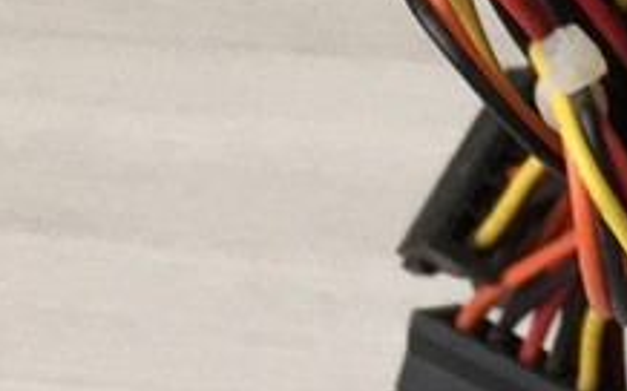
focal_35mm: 203
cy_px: 937
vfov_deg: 6.2
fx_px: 3467
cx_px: 1832
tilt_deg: -46.9
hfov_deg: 8.7
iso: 40
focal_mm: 4.15
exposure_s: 1/100
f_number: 2.2
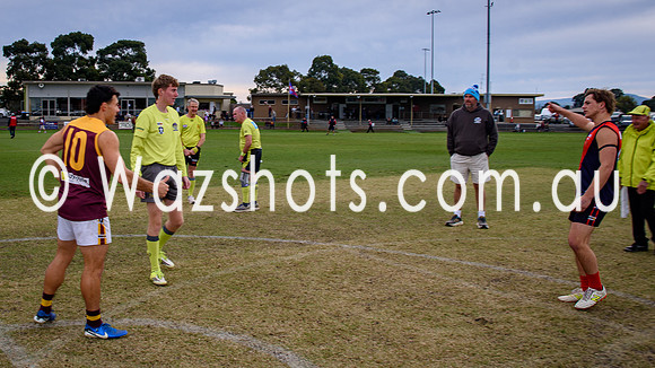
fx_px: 603
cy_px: 144
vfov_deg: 33.8
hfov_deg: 55.9
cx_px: 222
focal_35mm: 35
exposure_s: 1/160
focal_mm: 16
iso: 100
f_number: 9
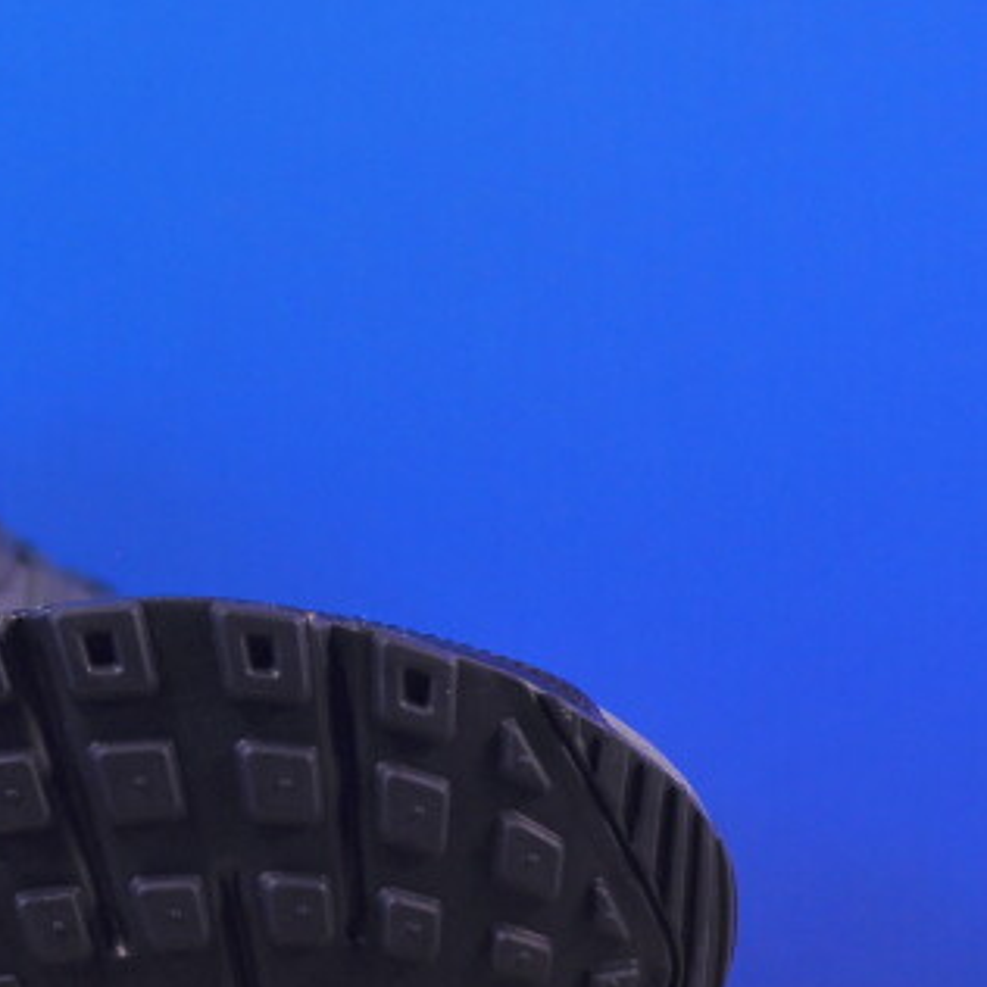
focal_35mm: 161
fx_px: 5194
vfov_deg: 10.9
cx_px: -84
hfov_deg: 10.7
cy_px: 526
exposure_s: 1/320
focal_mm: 50
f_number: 2.5
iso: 250
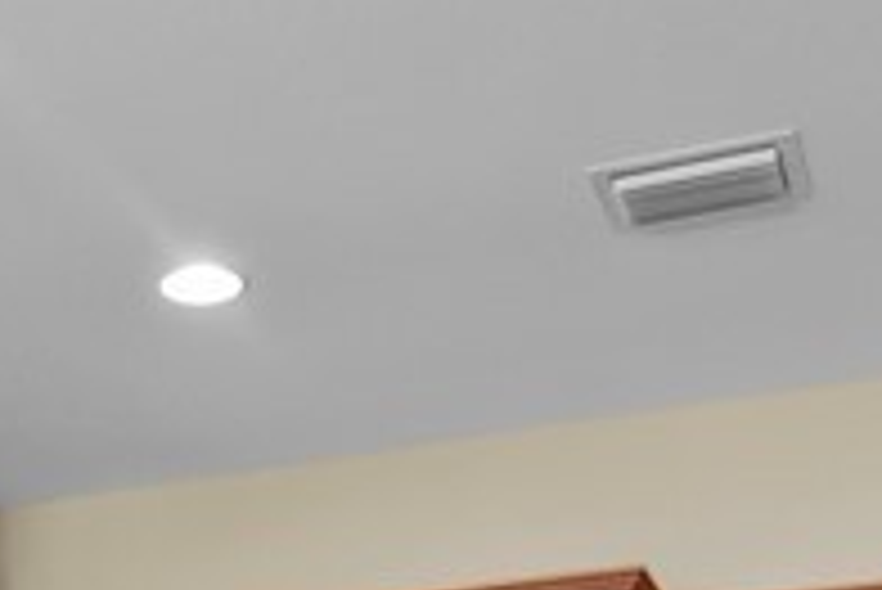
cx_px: 86
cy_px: 1221
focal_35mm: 83
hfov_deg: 23.8
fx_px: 2035
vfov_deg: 13.7
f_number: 4.5
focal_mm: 10
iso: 800
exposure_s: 1/40
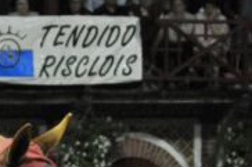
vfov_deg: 2.7
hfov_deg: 4.0
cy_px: 225
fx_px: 3546
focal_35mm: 507
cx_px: -186
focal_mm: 60
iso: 1600
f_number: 4.8
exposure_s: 1/90
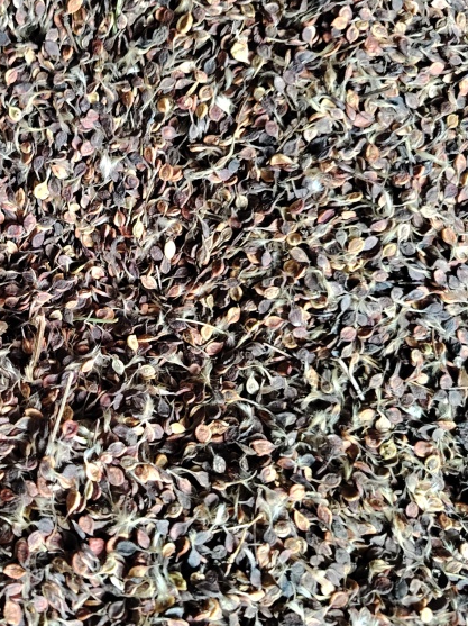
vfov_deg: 41.2
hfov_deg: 30.0
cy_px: 295
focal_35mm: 46
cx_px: 39
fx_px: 830
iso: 5944
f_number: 1.75
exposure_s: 1/100
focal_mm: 5.25
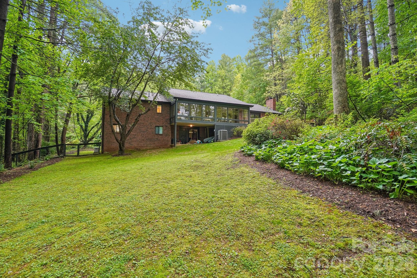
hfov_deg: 90.0
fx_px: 208
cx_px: 208
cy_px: 139
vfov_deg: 67.4
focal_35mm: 18
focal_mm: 12
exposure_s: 1/30
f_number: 8
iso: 250
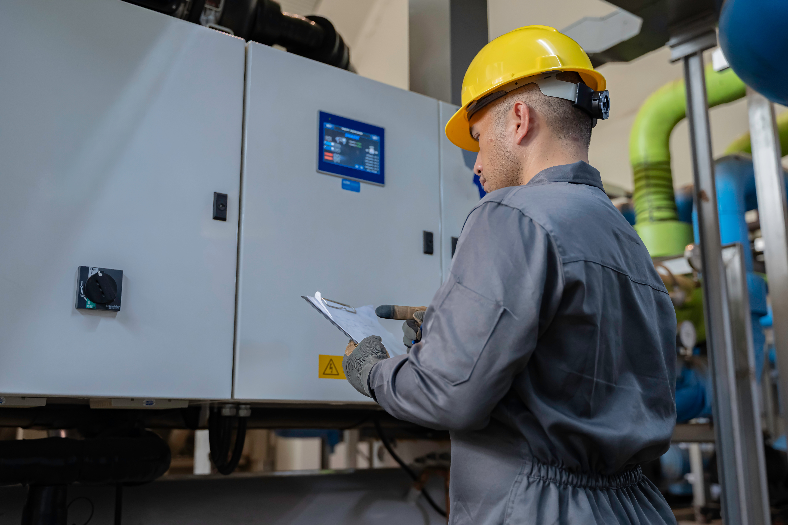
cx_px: 394
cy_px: 262
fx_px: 766
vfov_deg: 37.9
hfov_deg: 54.4
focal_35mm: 35
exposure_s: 1/125
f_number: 2.8
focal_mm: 35
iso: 1000
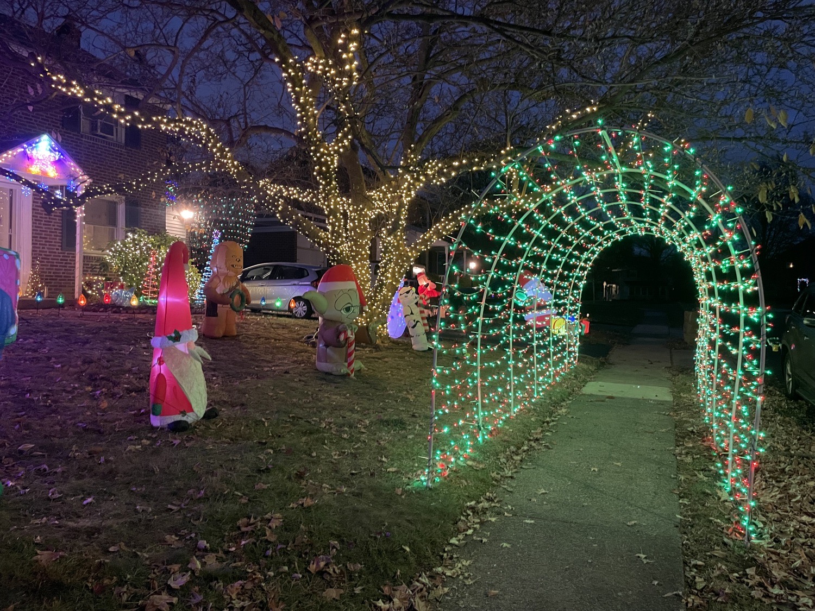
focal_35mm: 26
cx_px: 408
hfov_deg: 67.3
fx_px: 612
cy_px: 306
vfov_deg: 53.1
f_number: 1.6
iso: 640
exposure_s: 1/30
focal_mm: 4.2
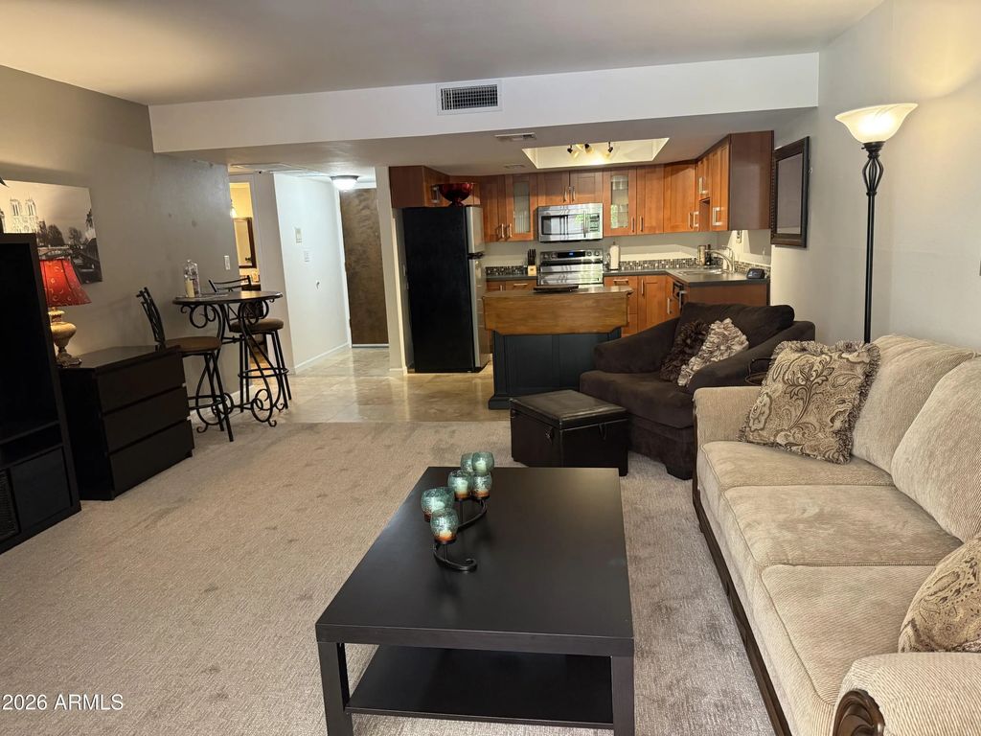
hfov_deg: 71.6
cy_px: 368
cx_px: 490
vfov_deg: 56.8
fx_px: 680
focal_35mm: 24
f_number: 1.78
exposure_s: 1/60
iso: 400
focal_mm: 6.76
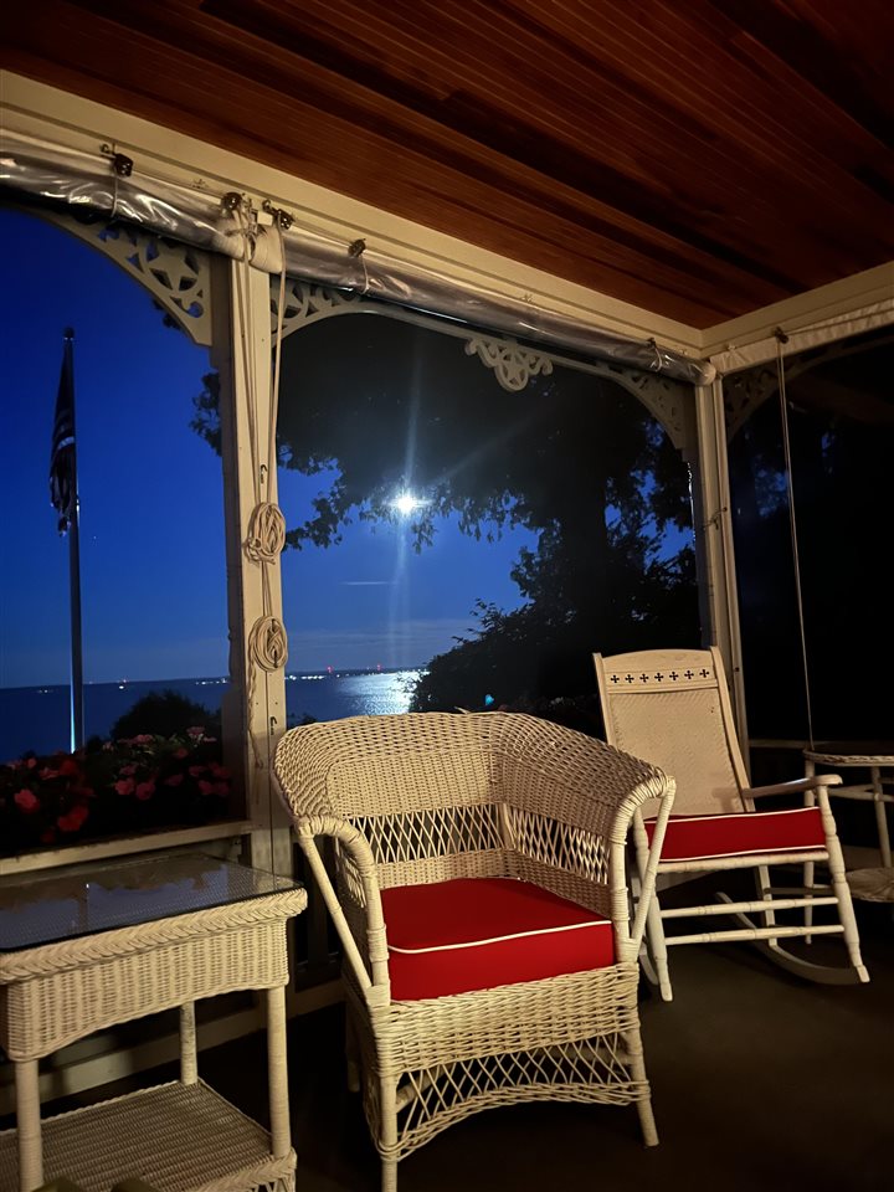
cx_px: 447
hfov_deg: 53.1
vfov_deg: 67.3
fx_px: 895
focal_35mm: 26
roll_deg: +4.7
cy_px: 596
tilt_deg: +4.4
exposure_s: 1/2
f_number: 1.6
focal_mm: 5.1
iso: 1000
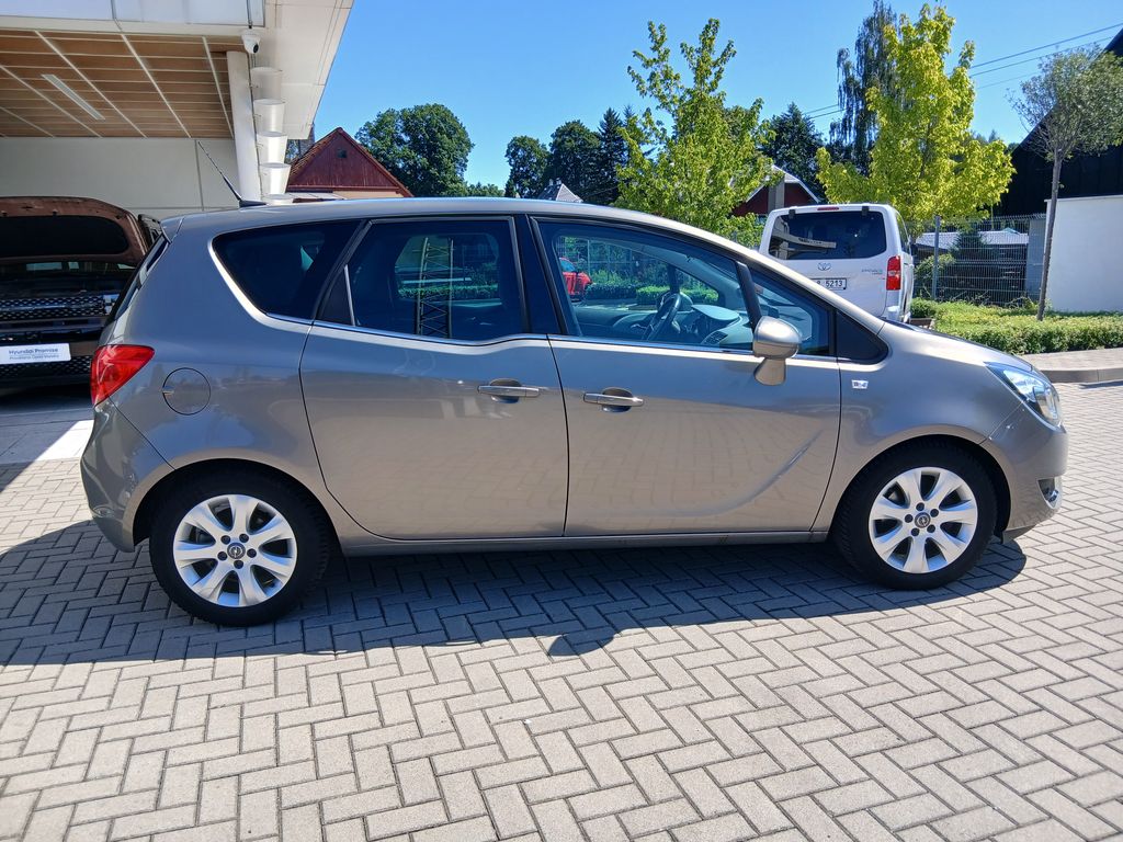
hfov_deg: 67.3
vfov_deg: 53.1
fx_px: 843
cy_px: 421
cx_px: 562
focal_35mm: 26
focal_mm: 3.98
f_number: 1.8
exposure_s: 1/307
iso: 20
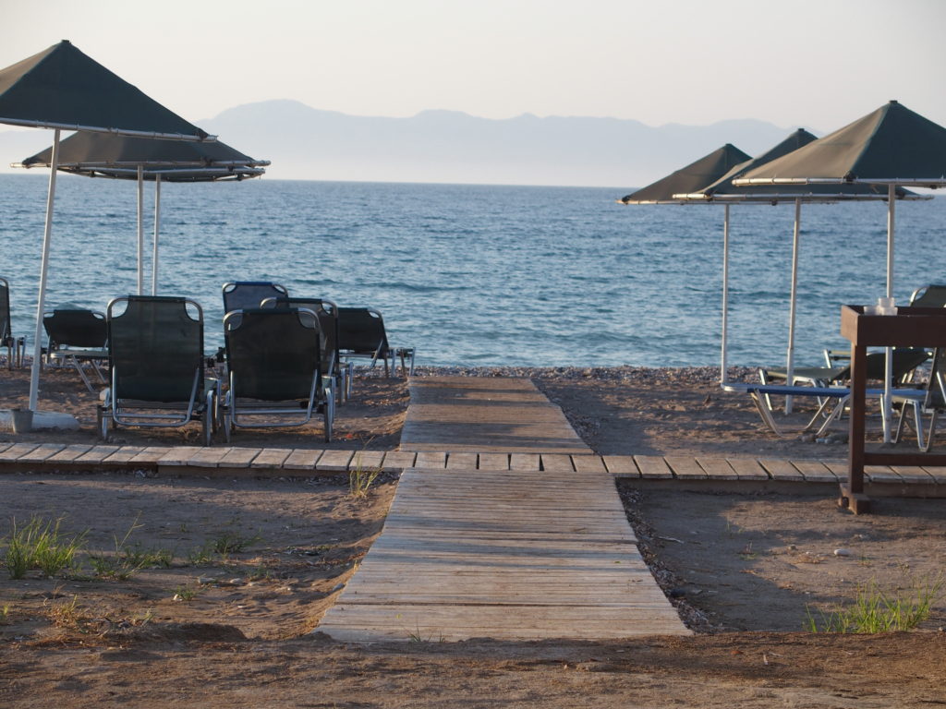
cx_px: 473
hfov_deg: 17.6
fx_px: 3061
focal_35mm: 112
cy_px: 354
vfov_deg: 13.2
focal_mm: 24
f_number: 3.5
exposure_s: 1/500
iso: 100
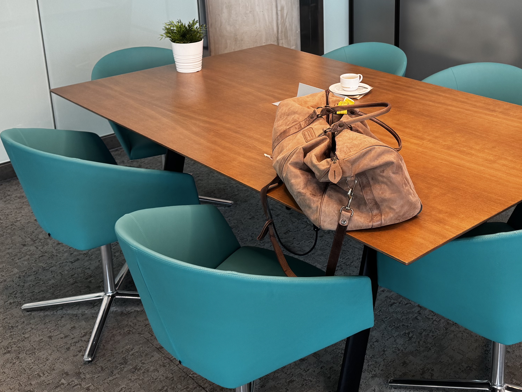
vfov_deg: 31.0
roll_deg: +1.3
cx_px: 328
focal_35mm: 46
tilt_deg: -18.9
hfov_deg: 40.9
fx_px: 694
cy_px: 98
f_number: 1.78
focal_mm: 6.76
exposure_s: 1/100
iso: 100
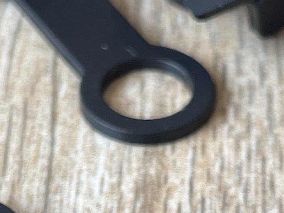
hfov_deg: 12.1
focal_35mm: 163
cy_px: 282
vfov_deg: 9.0
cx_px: 220
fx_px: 1337
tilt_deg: -46.8
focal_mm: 4.2
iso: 50
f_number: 1.6
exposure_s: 1/121
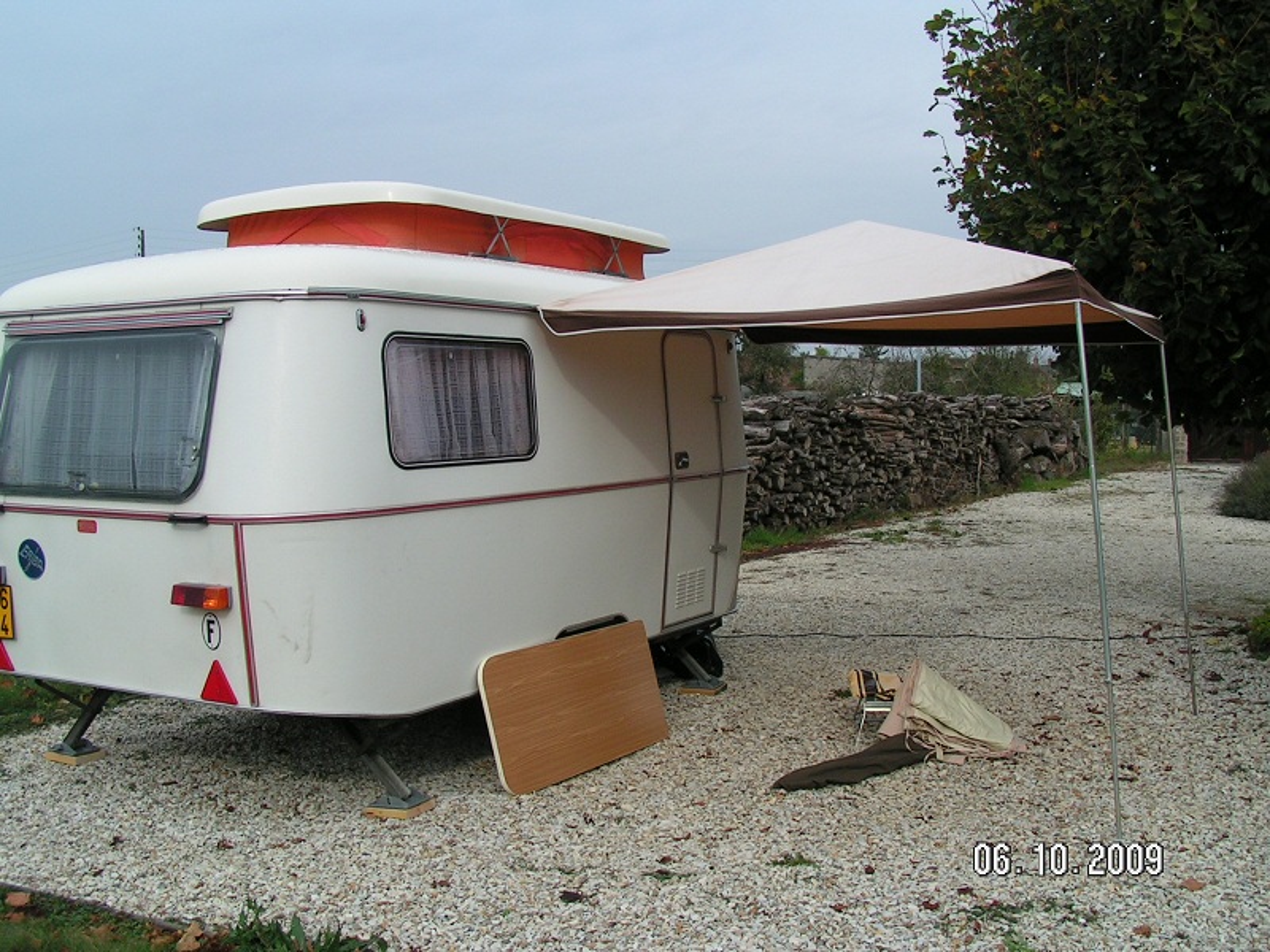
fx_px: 1394
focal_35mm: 38
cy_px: 476
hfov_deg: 49.0
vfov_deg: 37.7
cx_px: 635
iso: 50
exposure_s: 1/250
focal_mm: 5.8
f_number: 5.6
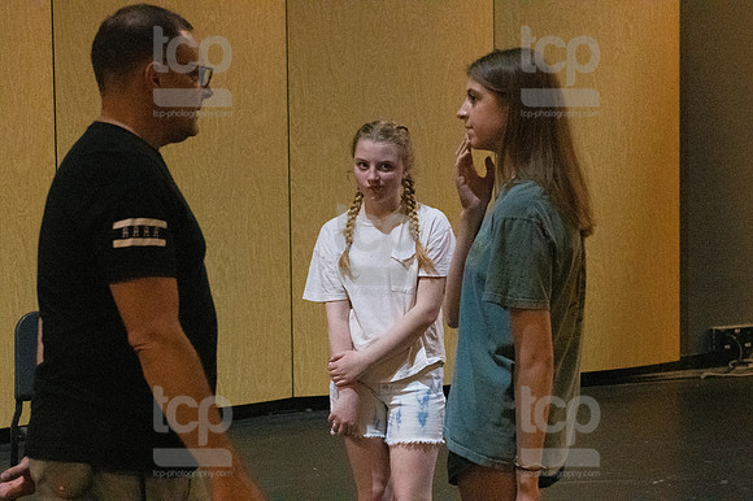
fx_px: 2069
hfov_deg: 20.6
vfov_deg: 13.8
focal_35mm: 99
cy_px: 250
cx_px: 376
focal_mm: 66
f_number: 5.6
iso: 25600
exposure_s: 1/400
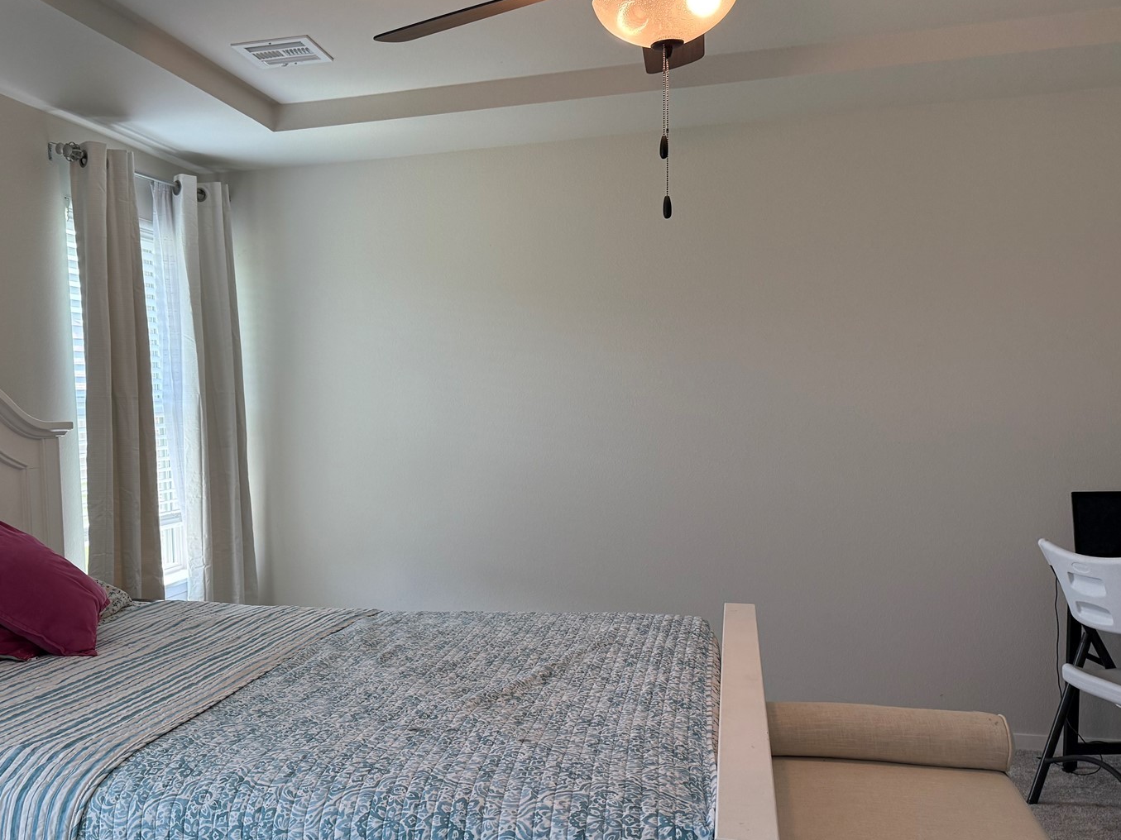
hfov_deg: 53.0
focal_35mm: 34
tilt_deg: -4.7
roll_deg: +1.4
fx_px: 1101
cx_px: 384
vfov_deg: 41.7
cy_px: 484
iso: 200
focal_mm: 6.76
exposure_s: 1/231
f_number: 1.78
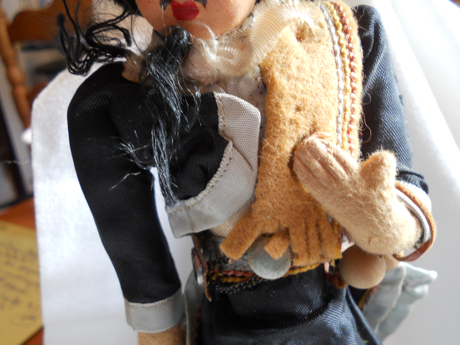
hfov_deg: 56.8
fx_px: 425
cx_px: 230
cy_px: 172
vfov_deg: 44.2
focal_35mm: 32
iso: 160
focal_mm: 5.8
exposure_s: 1/30
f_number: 3.5
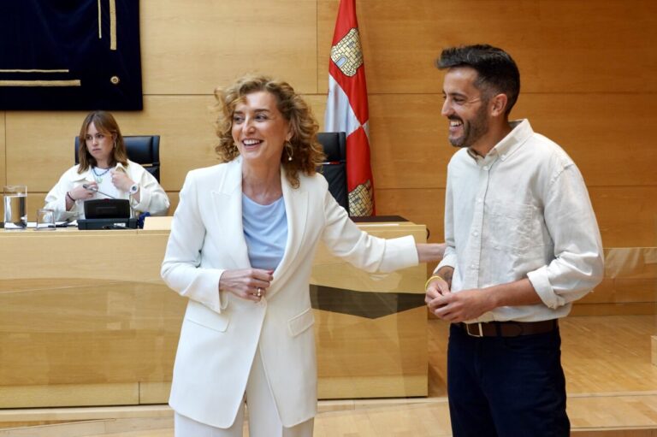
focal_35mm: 42
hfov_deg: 46.4
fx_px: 766
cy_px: 218
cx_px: 328
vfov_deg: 31.9
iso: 2500
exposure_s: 1/125
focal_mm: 42
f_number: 9
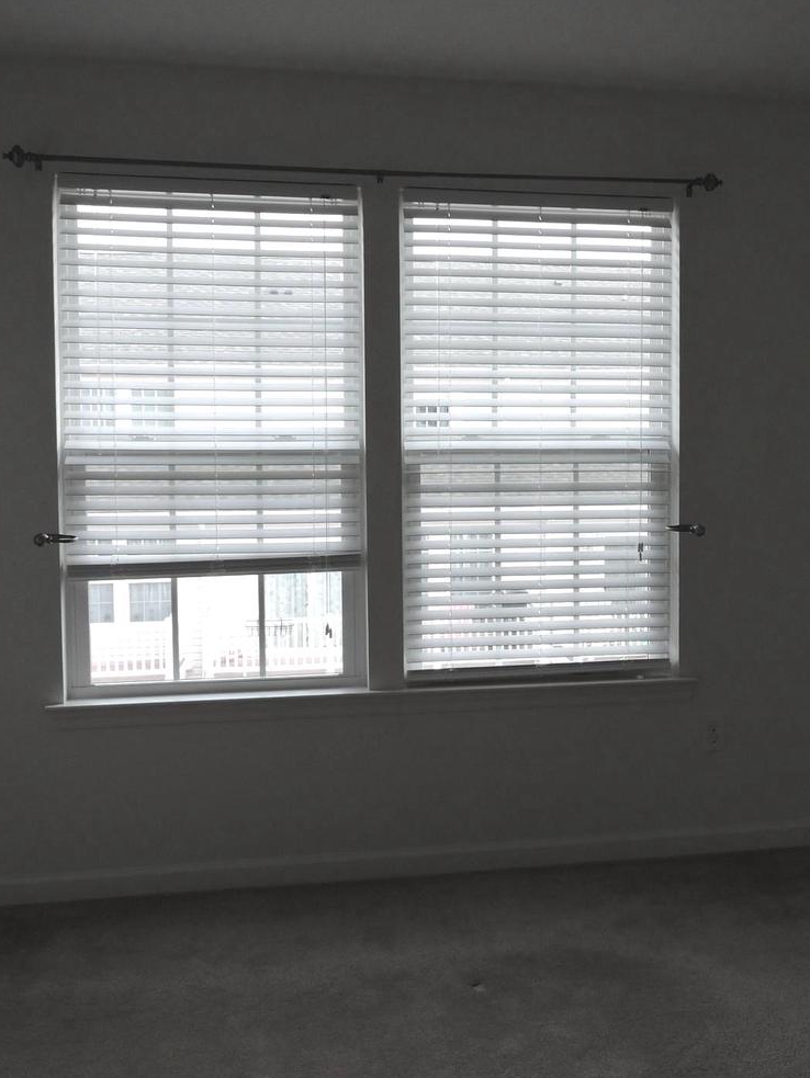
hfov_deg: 34.9
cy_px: 500
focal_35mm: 41
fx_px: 1278
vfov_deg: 45.7
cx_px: 531
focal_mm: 5
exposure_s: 1/80
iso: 100
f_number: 3.5
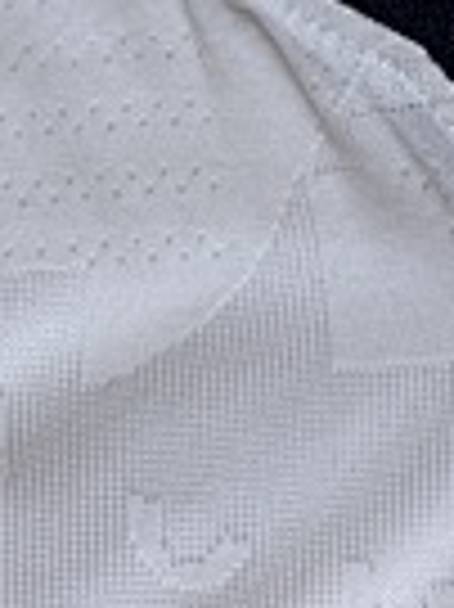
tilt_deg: -80.6
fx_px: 1559
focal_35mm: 89
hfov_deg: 15.7
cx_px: 609
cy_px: -387
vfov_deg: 18.6
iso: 125
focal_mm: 6.76
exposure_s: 1/121
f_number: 1.78
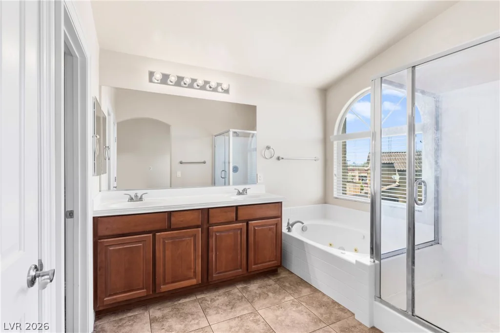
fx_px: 236
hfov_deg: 93.3
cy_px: 166
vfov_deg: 70.5
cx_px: 250
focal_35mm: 17
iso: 400
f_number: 8
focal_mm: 17
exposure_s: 1/25
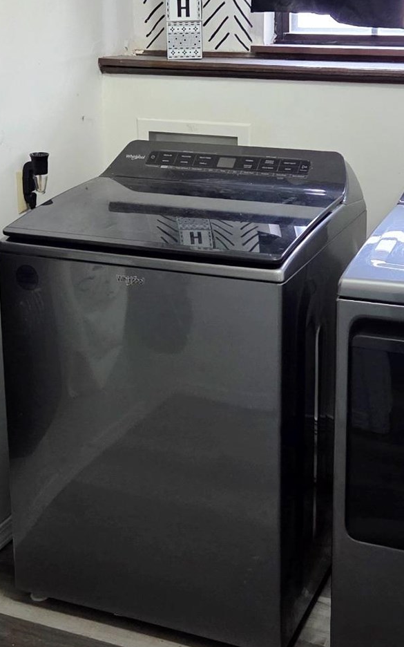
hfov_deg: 21.6
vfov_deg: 33.7
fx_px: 1057
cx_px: 194
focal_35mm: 60
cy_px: 218
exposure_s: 1/120
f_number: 1.8
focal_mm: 5.4
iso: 640
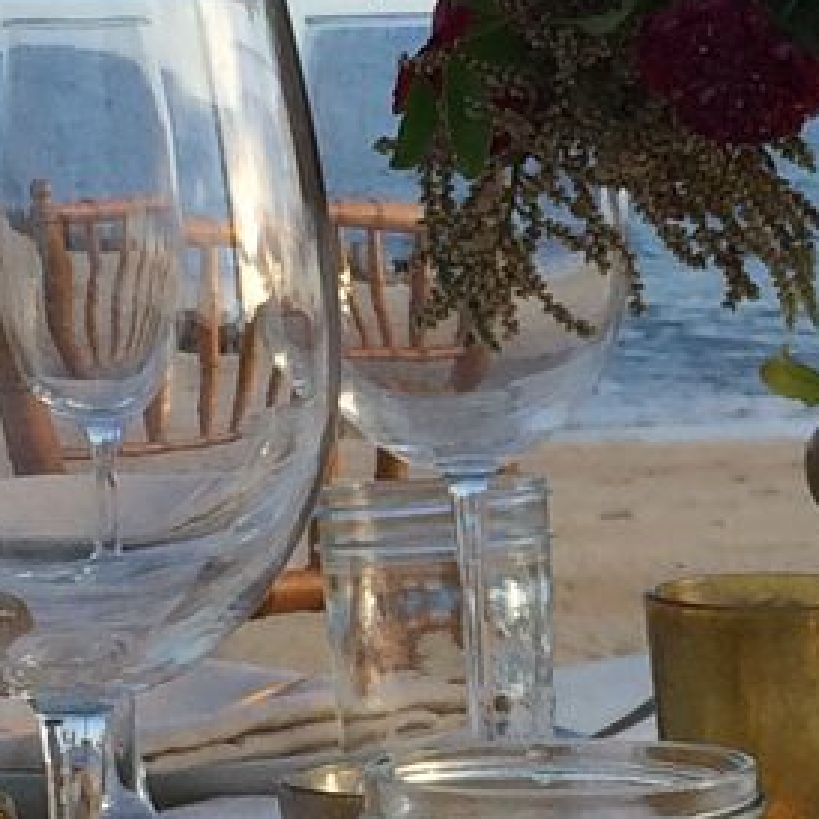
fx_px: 5006
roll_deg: -2.0
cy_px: 628
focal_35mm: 187
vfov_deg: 9.3
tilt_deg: -7.6
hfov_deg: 9.3
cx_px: 673
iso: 32
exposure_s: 1/1172
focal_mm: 4.15
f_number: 2.2
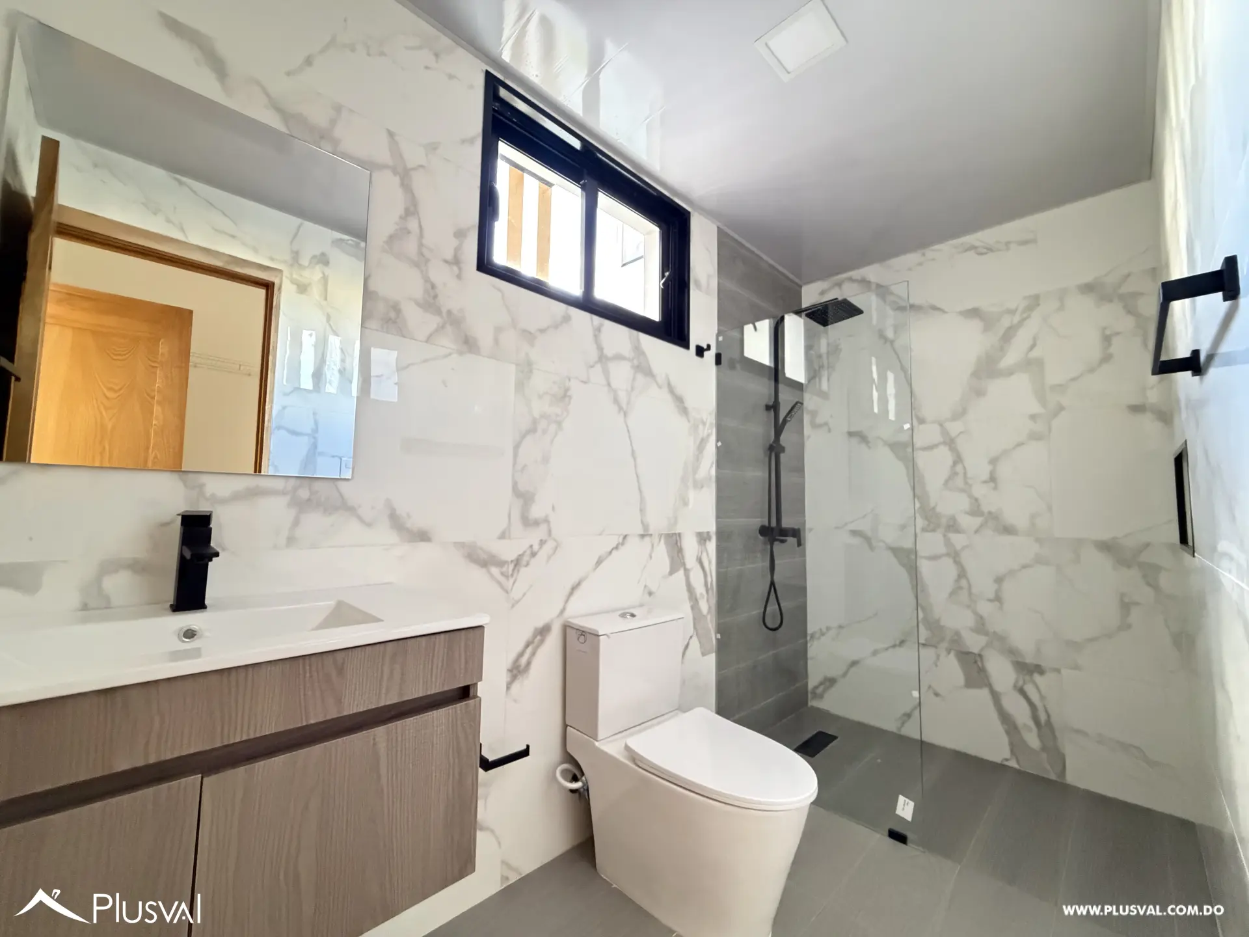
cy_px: 468
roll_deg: -0.9
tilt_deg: +3.8
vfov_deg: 85.7
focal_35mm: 14
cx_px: 624
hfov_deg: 102.1
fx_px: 505
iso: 1000
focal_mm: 2.22
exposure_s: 1/60
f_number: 2.2
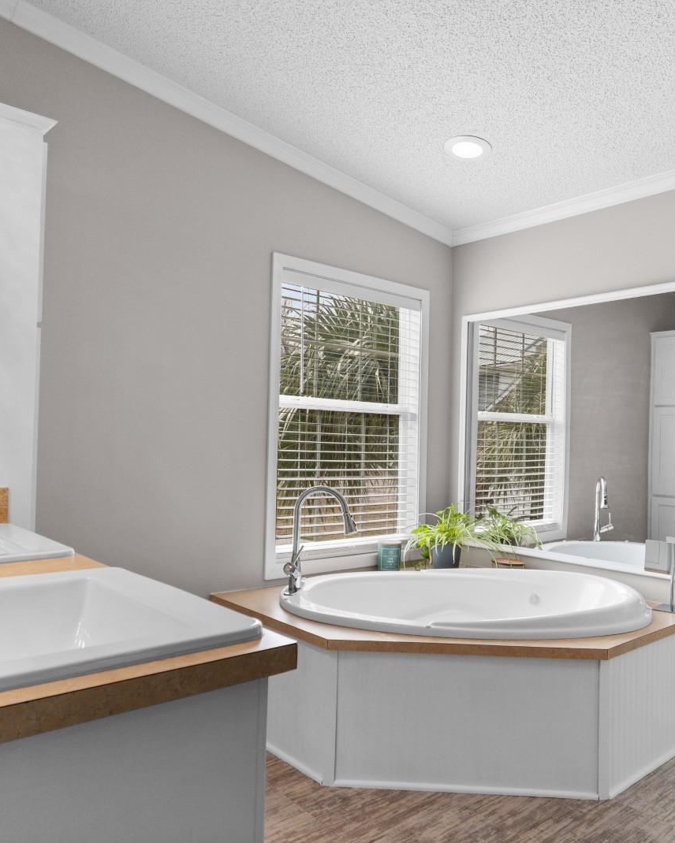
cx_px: 390
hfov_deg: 53.0
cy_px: 423
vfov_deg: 64.1
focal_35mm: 27
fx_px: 674
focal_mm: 13
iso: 100
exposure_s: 1/50
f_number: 4.8
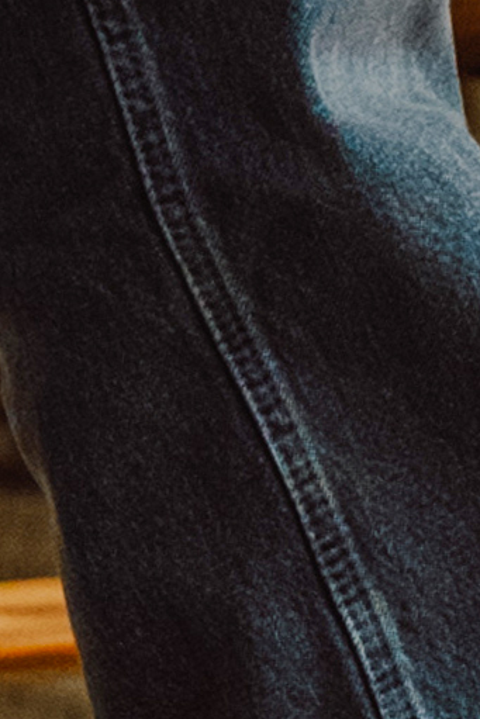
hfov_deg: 2.3
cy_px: 986
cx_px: 39
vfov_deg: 3.4
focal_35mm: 607
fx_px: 12131
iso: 1600
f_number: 3.2
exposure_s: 1/100
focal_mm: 75
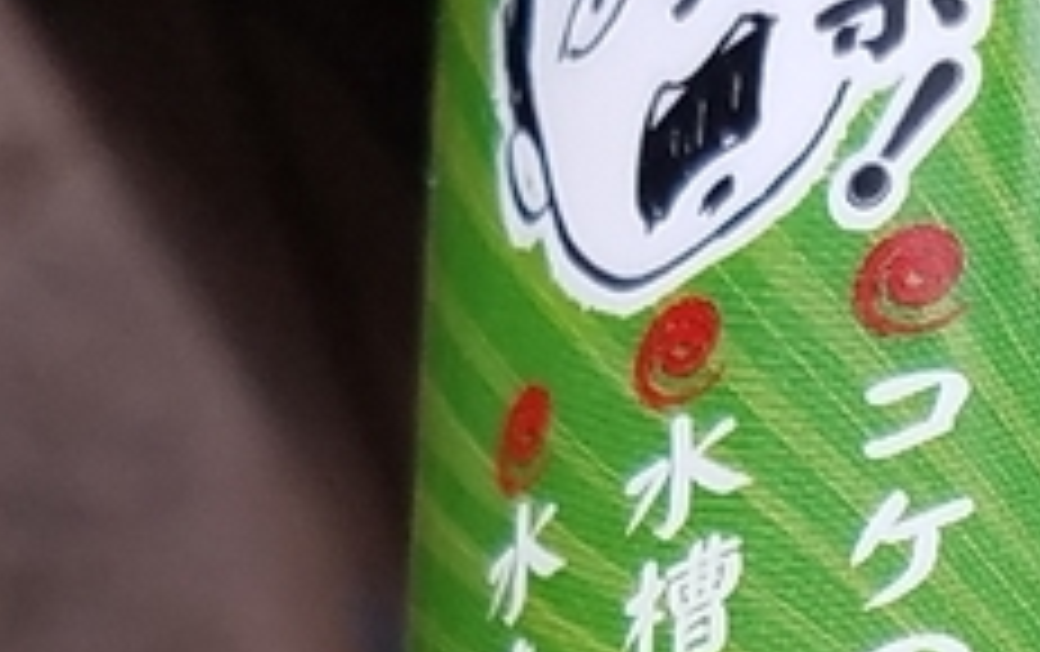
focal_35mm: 143
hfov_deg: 13.9
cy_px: 1529
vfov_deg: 8.5
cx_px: 1468
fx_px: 4058
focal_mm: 4.2
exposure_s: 1/136
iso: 50
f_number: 1.7
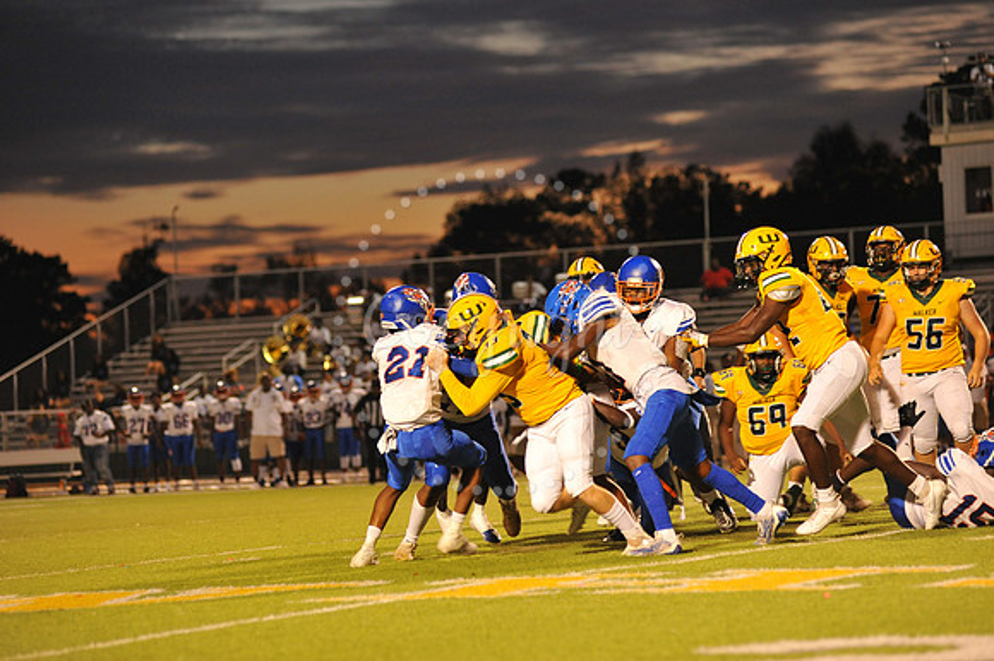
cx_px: 497
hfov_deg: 15.2
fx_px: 3725
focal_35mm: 135
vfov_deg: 10.1
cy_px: 330
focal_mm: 135
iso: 2000
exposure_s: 1/250
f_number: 3.2
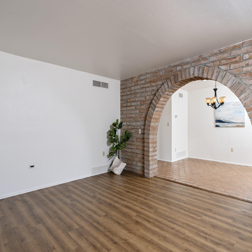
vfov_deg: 74.8
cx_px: 131
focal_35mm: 20
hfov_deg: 74.8
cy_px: 123
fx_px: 165
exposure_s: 1/25
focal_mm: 15
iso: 200
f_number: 8
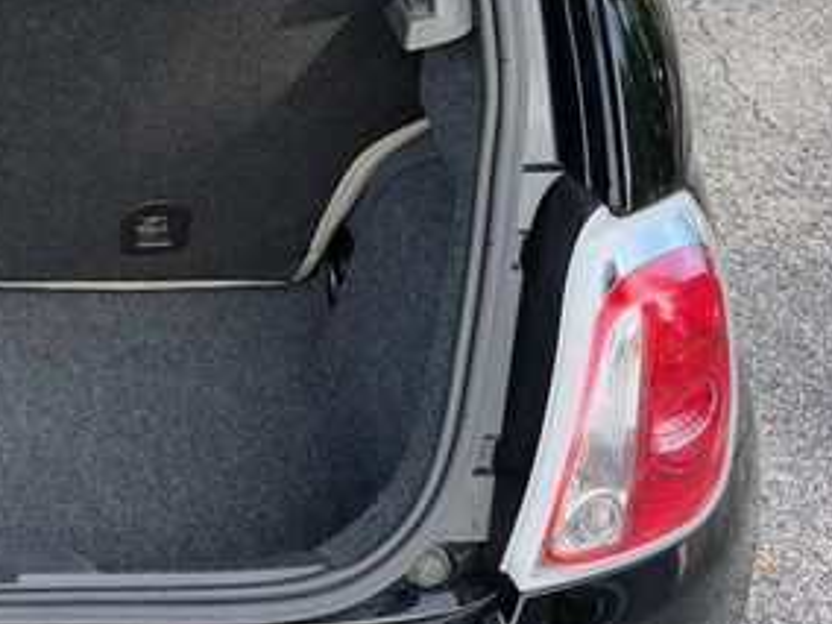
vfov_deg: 27.0
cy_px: 340
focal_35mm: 54
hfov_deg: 31.7
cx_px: -67
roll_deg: -0.2
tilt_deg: -41.7
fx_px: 1298
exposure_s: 1/221
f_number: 1.78
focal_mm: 6.76
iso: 80
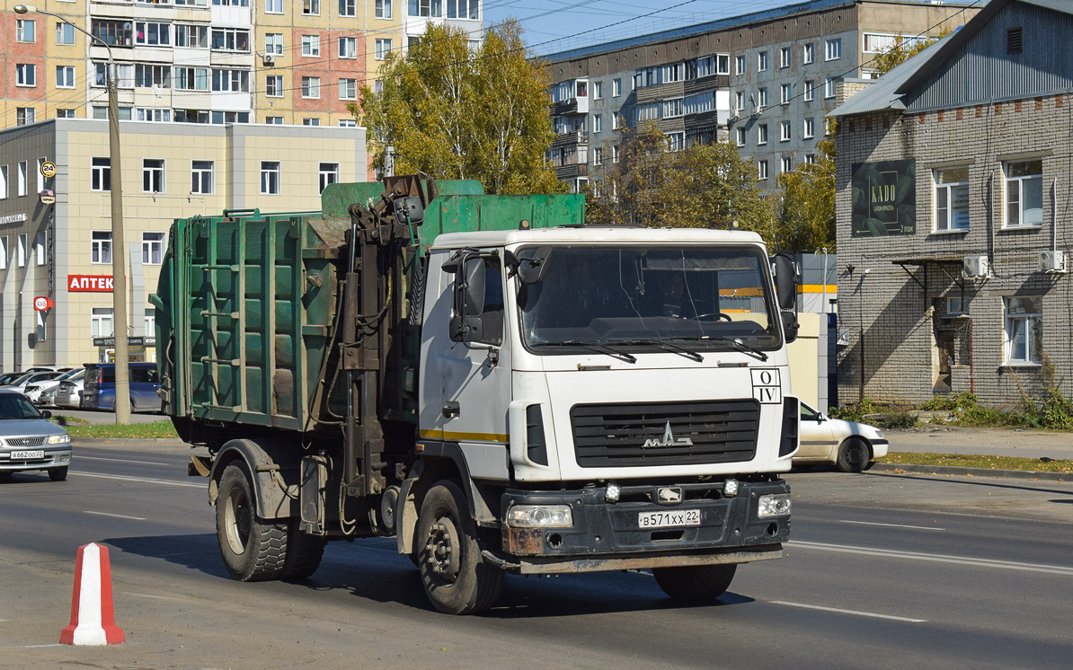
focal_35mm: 85
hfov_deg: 24.5
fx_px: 2471
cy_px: 331
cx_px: 537
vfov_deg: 15.4
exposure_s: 1/1250
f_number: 7.1
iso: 200
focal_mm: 55
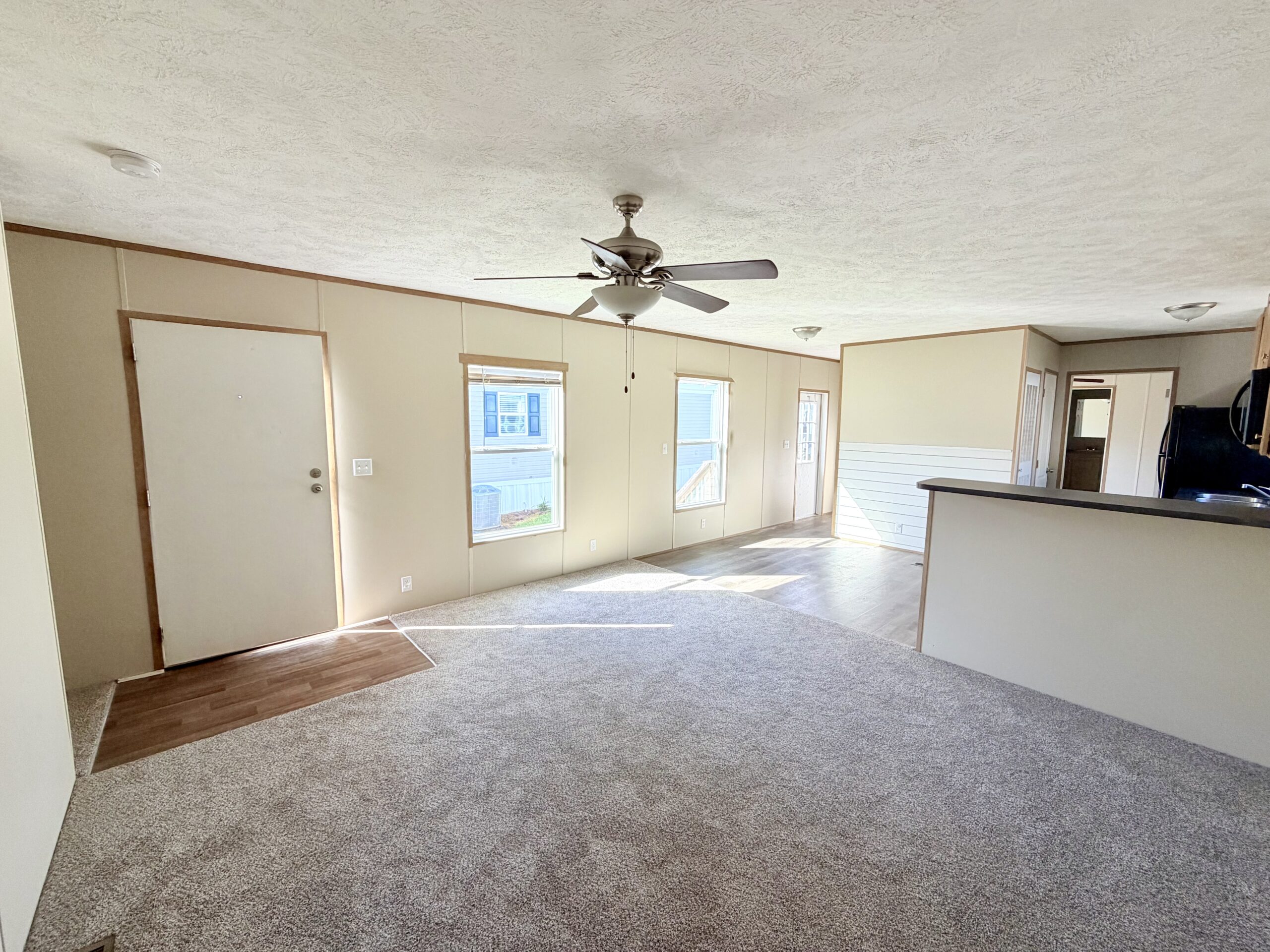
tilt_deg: -6.0
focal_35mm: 14
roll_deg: -0.5
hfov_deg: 102.1
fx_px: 514
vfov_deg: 85.7
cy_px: 476
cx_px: 635
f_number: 2.2
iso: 100
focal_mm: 2.22
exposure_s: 1/121
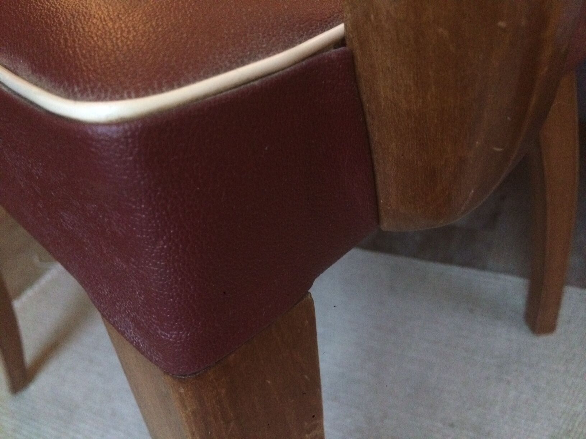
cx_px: 293
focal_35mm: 29
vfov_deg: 48.2
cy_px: 220
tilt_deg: -32.5
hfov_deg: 61.7
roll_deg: +6.2
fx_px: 491
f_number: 2.2
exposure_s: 1/17
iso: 640
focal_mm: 4.15
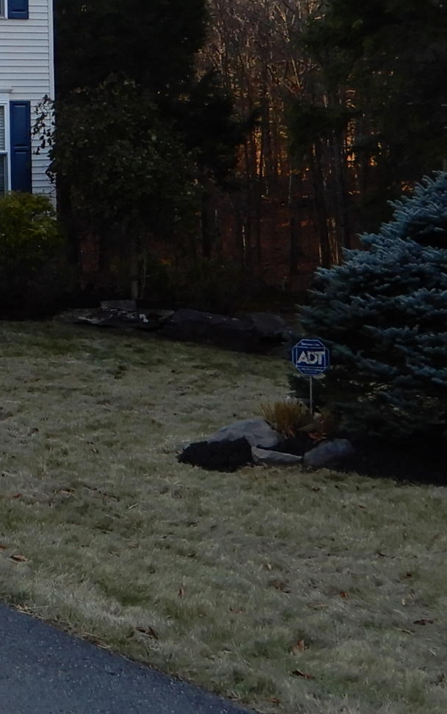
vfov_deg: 25.8
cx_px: -223
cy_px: 107
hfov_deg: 15.5
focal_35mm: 78
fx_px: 1519
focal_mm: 4.3
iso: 80
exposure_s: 1/100
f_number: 3.4
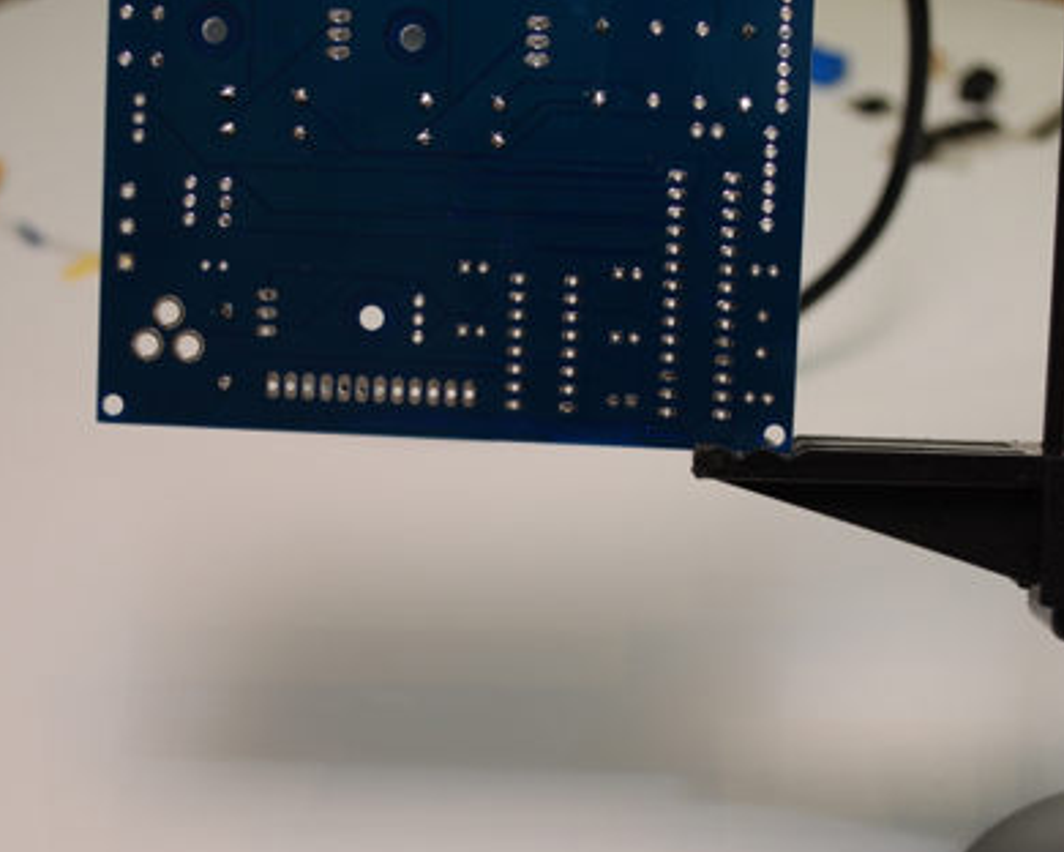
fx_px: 2047
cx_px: 546
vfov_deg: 23.5
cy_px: 371
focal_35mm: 65
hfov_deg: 29.1
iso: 200
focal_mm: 30
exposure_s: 1/60
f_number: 4.8
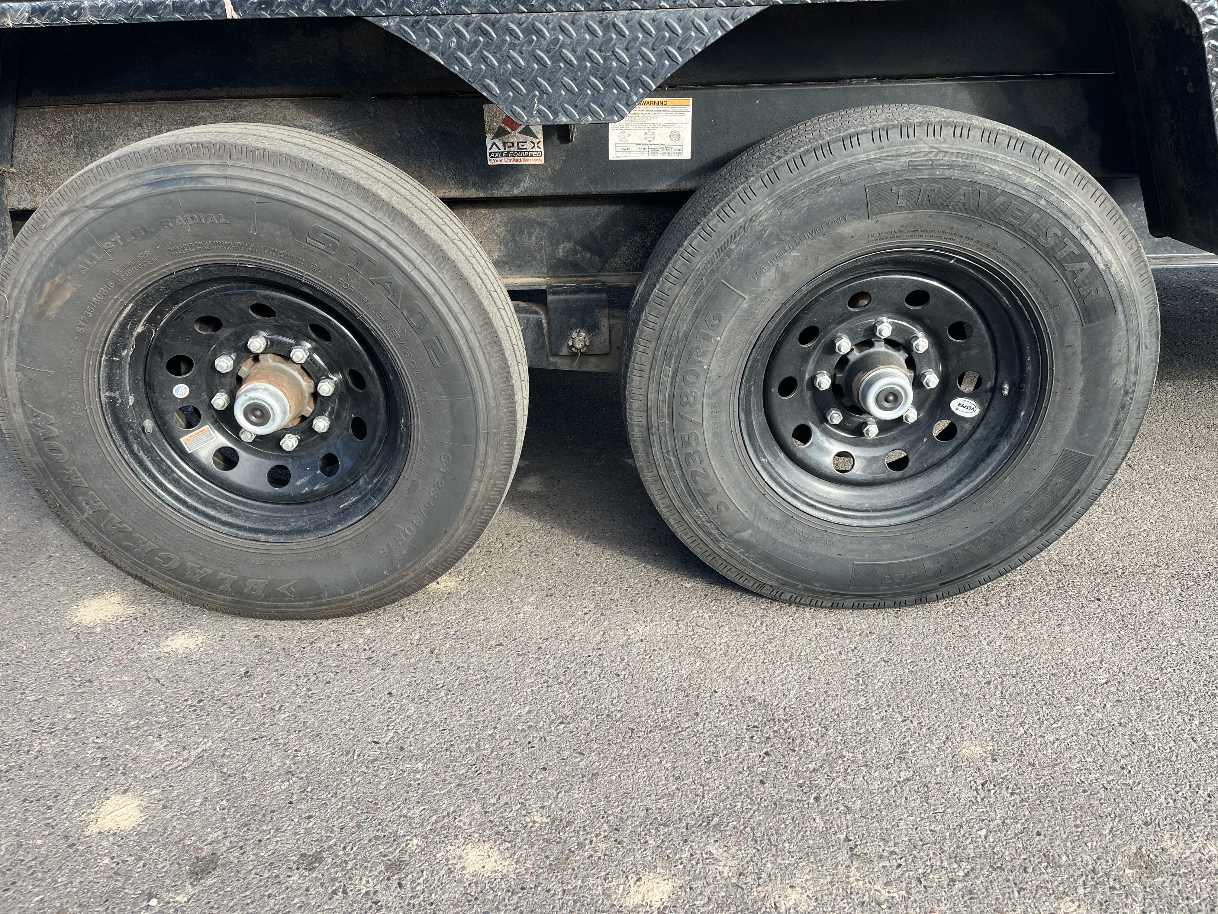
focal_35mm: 26
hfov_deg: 67.3
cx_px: 609
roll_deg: +1.2
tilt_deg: -26.2
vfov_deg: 53.1
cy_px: 457
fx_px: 915
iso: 50
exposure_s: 1/537
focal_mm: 5.1
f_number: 1.6
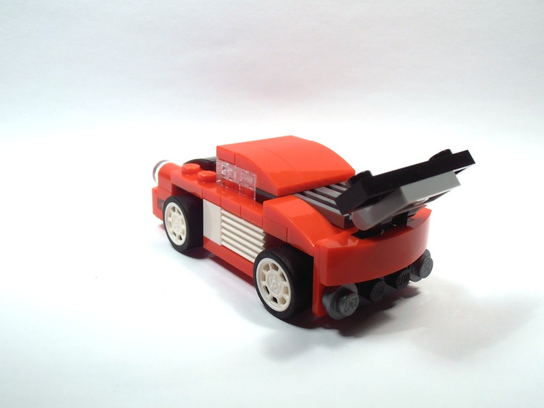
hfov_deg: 50.1
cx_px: 272
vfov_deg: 38.7
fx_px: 581
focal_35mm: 37
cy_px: 204
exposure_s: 1/60
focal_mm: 6.61
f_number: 3.9
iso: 80
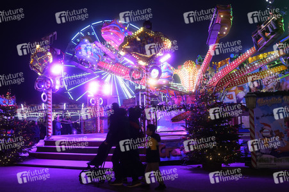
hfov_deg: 43.6
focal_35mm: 45
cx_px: 144
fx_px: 361
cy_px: 96
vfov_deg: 29.8
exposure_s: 1/50
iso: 640
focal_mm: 30
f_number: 5
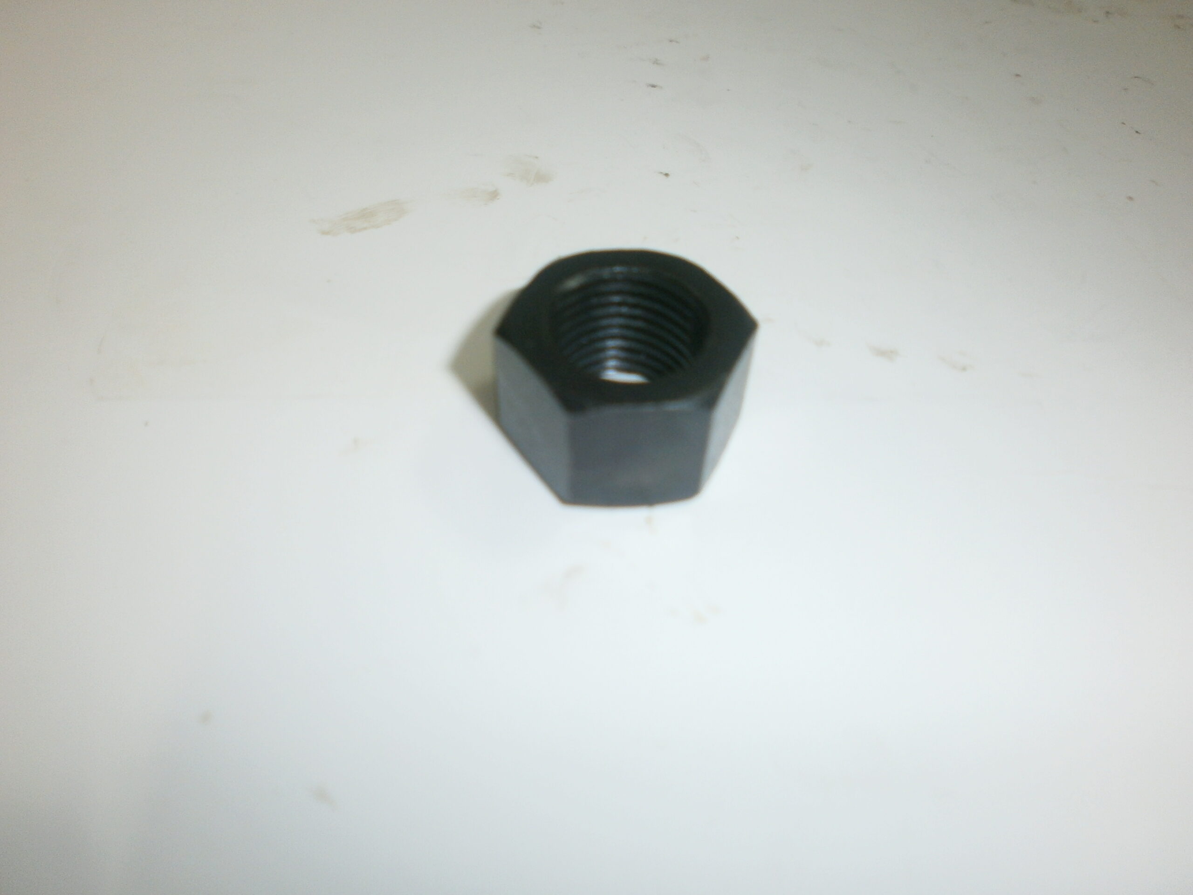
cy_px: 448
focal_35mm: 27
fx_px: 931
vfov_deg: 51.4
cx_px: 596
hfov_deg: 65.3
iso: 125
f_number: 2.9
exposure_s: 1/30
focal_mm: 4.8
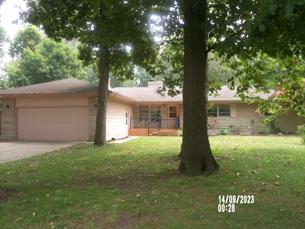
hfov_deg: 50.1
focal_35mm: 37
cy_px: 114
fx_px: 326
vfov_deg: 38.7
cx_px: 152
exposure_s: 1/90
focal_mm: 6.6
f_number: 4
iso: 100
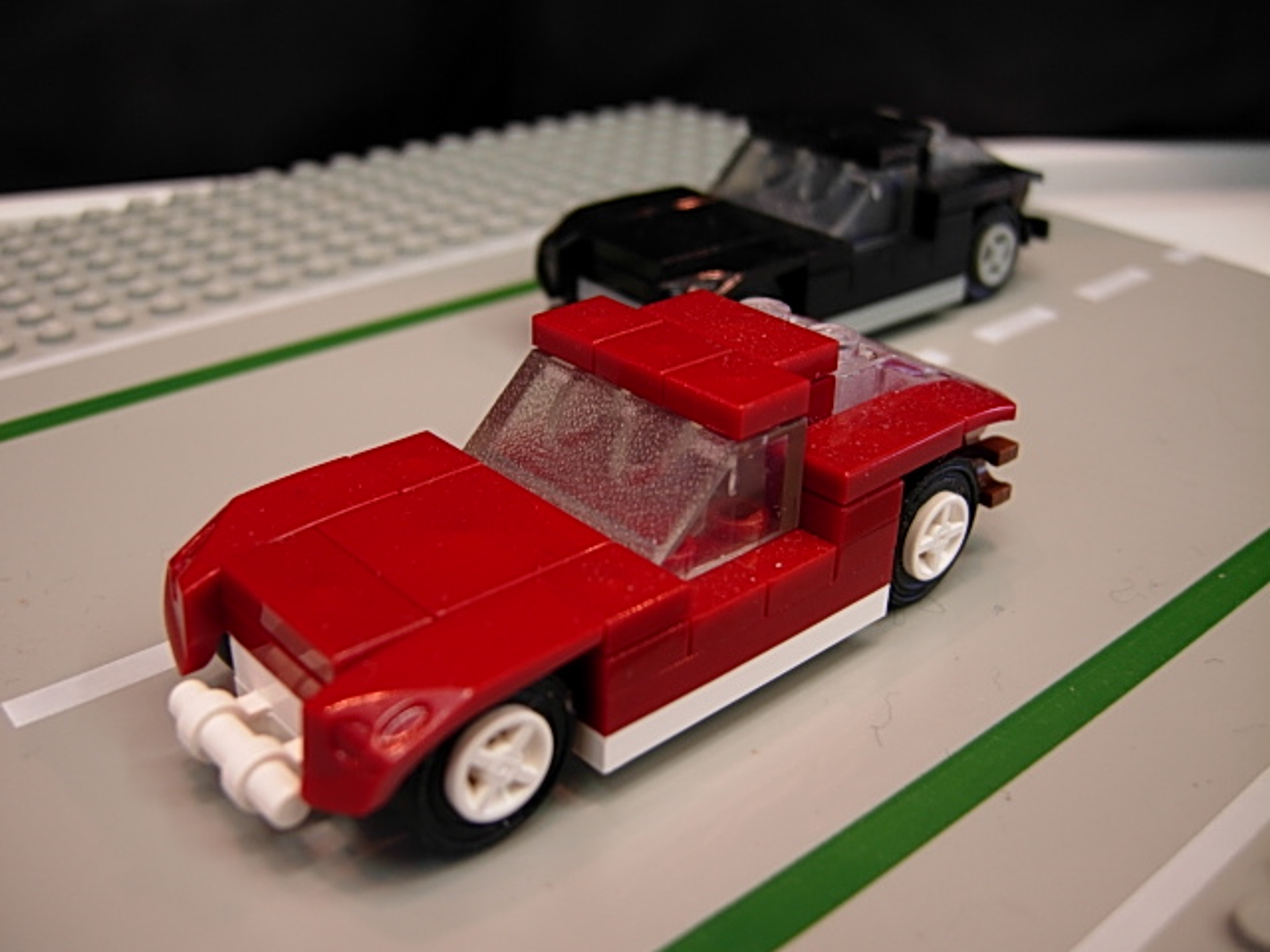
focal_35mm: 36
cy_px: 476
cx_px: 635
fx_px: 1321
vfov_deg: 39.7
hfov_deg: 51.4
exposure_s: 1/9.7
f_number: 2.7
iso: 50
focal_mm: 7.5
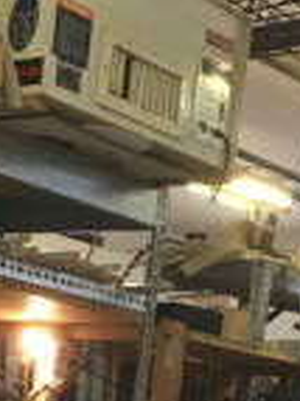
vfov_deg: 15.2
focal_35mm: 122
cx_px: 25
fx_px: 1412
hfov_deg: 12.0
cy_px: 569
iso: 100
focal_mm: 4.15
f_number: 2.2
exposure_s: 1/33
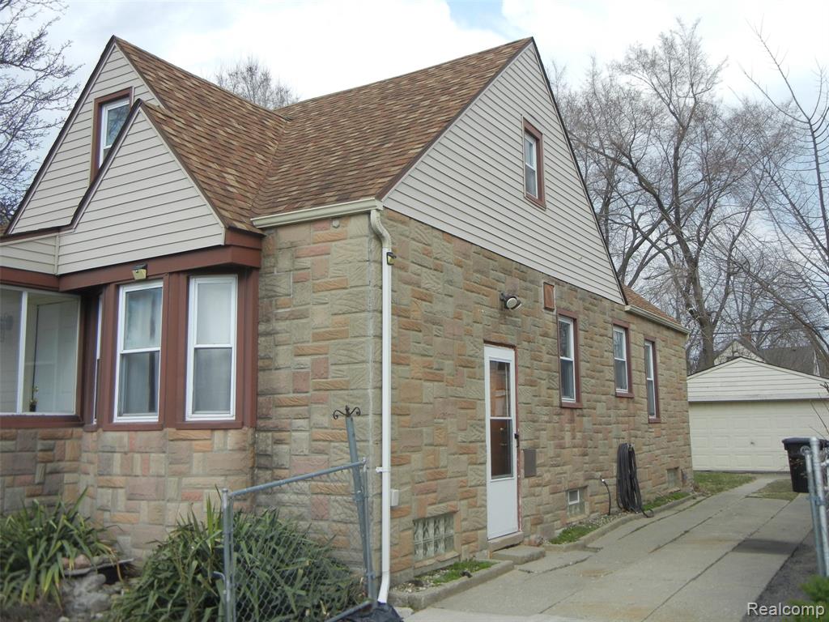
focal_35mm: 34
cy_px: 311
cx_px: 414
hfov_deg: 54.0
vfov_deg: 41.8
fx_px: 814
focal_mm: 6.2
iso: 160
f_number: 3.6
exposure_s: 1/821
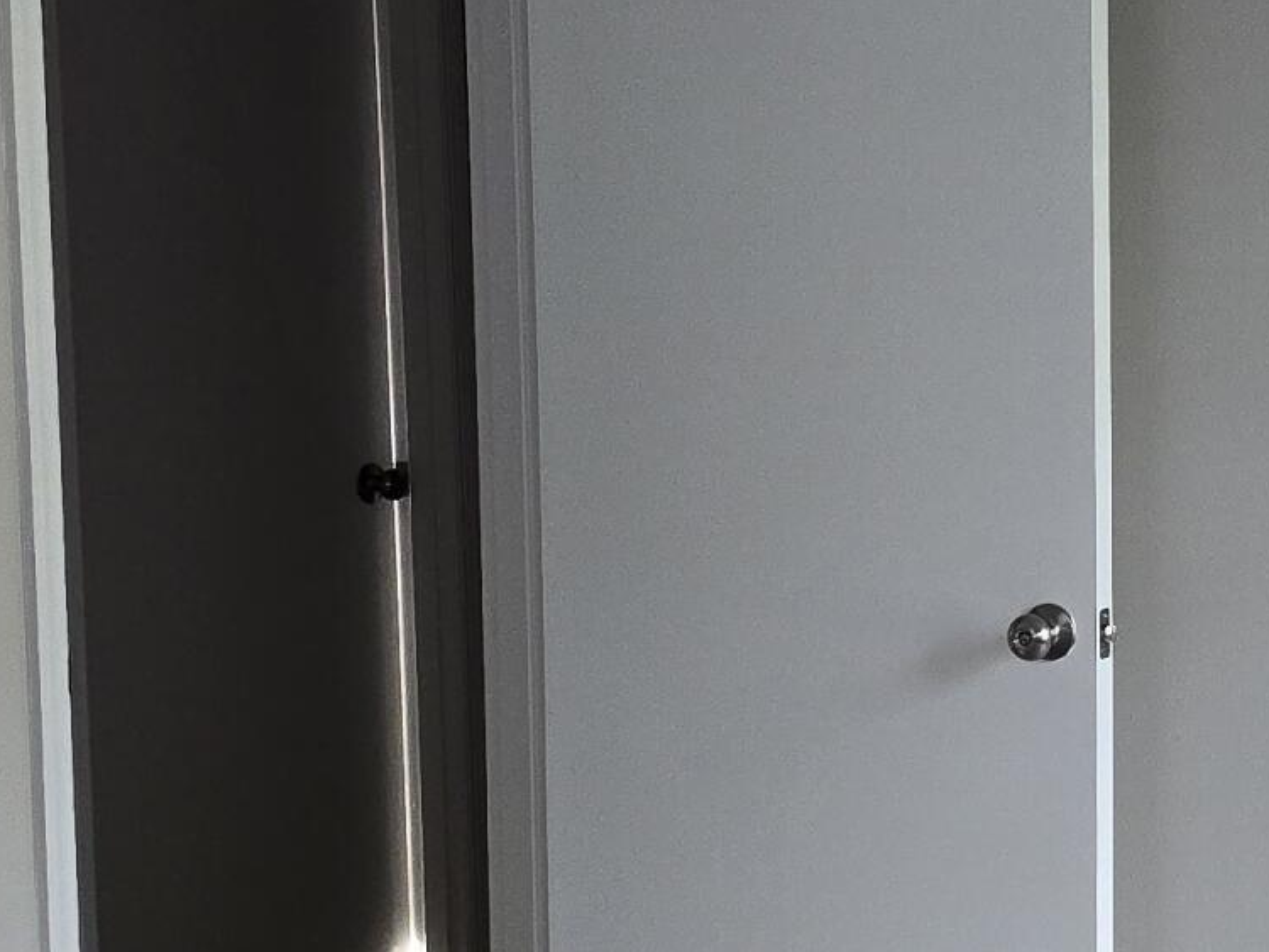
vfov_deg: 16.1
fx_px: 3374
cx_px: 1381
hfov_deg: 20.4
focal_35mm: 92
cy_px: 572
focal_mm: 6.3
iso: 100
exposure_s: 1/40
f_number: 1.7
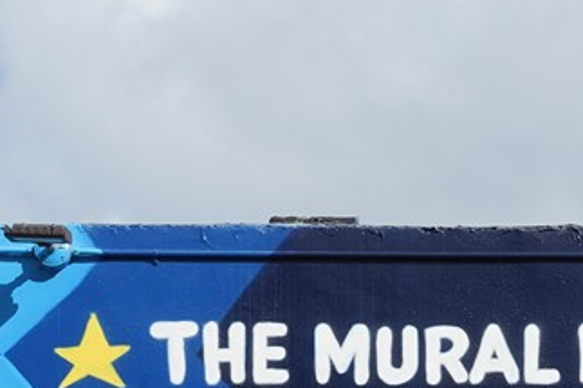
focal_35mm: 223
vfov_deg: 5.9
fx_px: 3609
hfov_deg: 9.1
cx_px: 646
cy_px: 919
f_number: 16
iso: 100
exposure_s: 1/100
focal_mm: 36
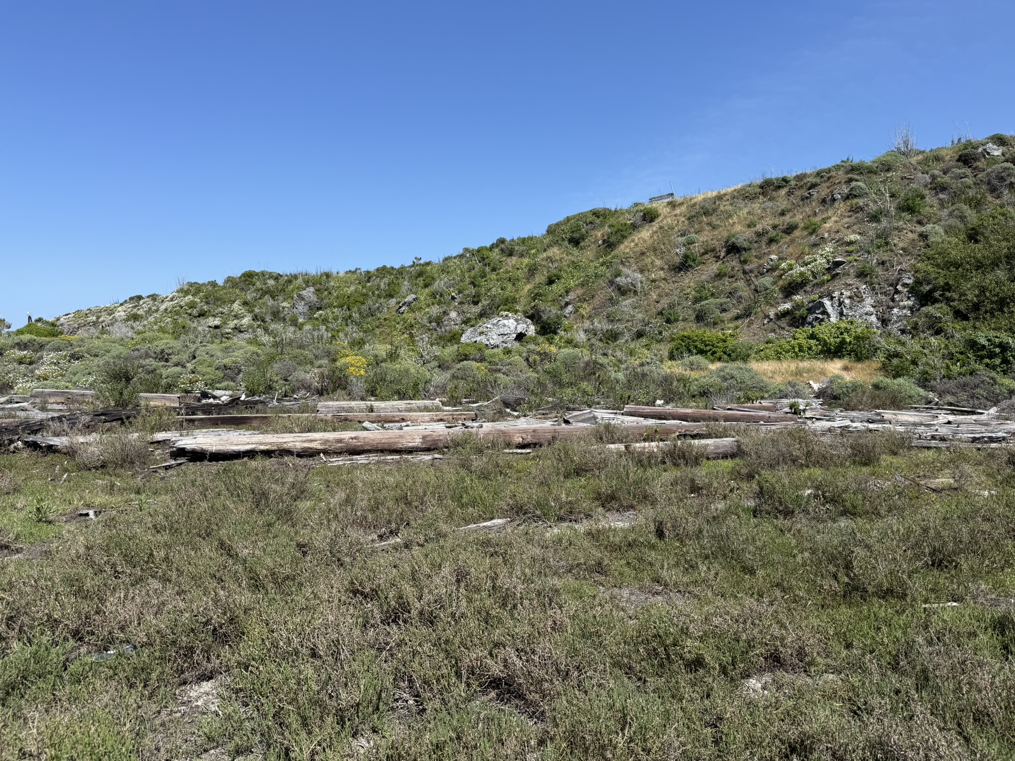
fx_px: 704
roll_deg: -2.2
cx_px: 508
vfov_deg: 56.8
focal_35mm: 24
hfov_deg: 71.6
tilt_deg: -3.1
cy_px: 380
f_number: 1.78
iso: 80
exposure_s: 1/4405
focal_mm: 6.76
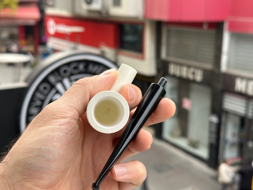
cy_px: 95
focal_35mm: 48
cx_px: 126
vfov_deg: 30.3
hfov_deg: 39.7
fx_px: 351
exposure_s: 1/456
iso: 64
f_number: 1.78
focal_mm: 6.86
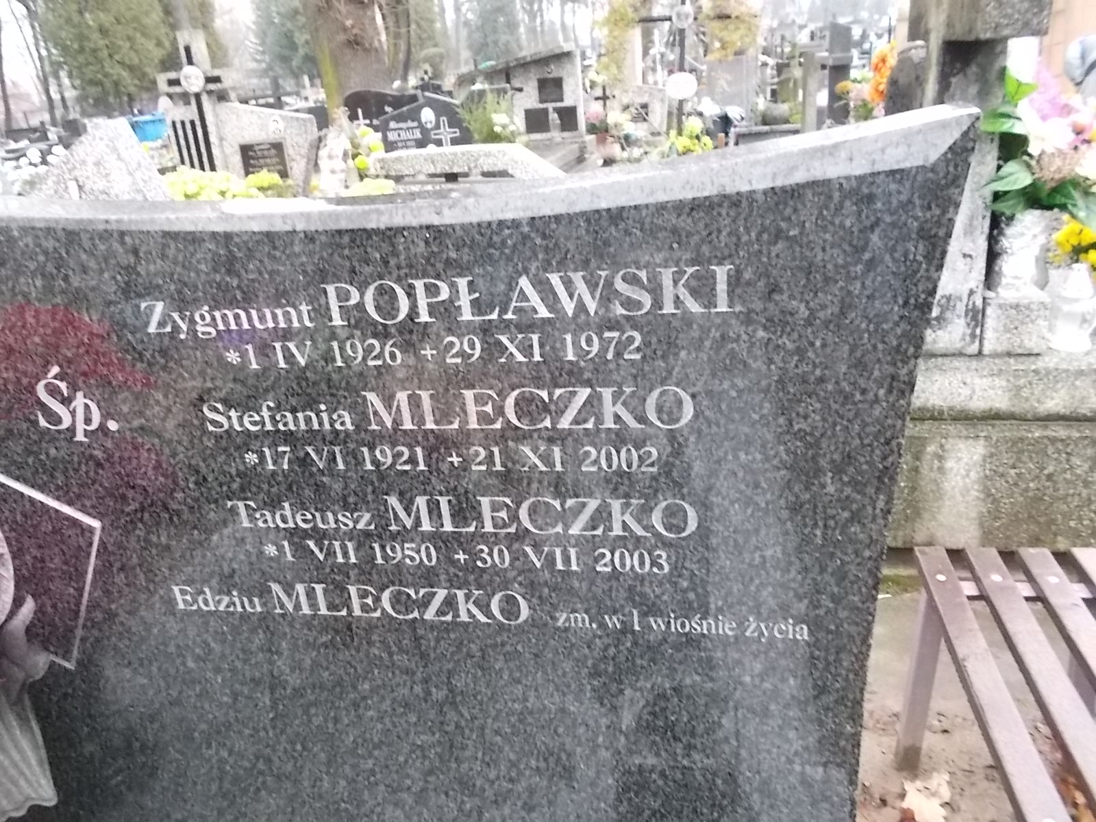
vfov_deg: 53.1
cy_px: 411
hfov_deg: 67.3
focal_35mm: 26
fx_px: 823
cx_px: 548
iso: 400
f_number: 3.2
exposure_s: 1/80
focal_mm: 4.6
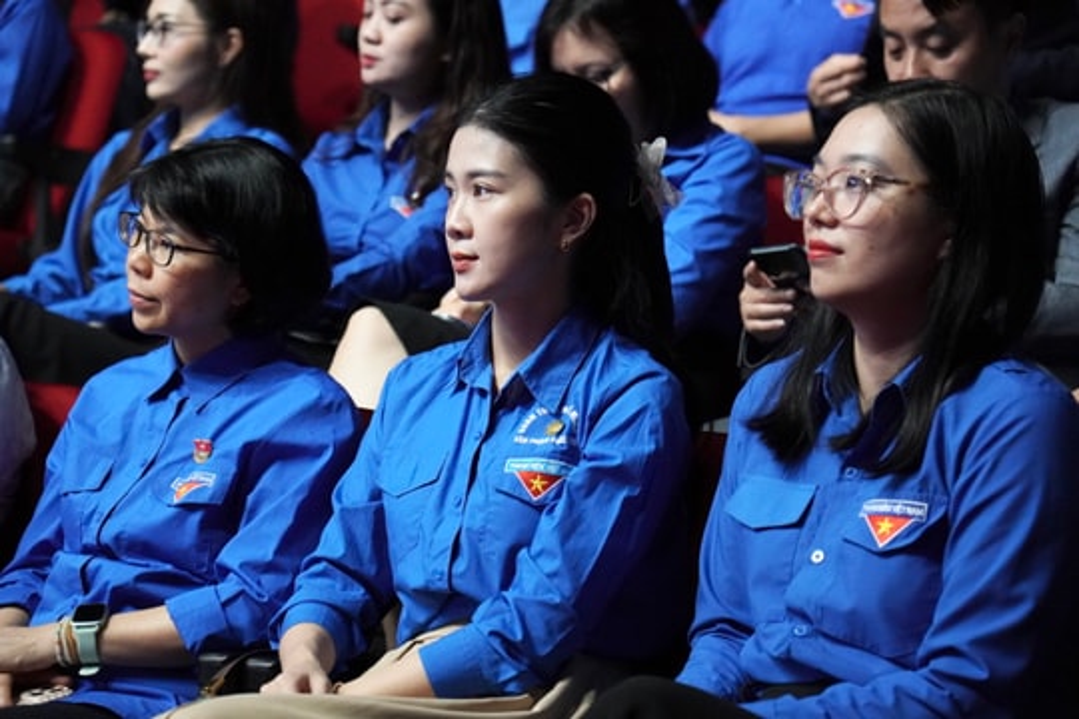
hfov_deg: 20.9
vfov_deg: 14.0
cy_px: 360
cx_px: 540
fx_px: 2922
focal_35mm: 98
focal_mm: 65
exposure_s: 1/320
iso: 4000
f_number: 2.8
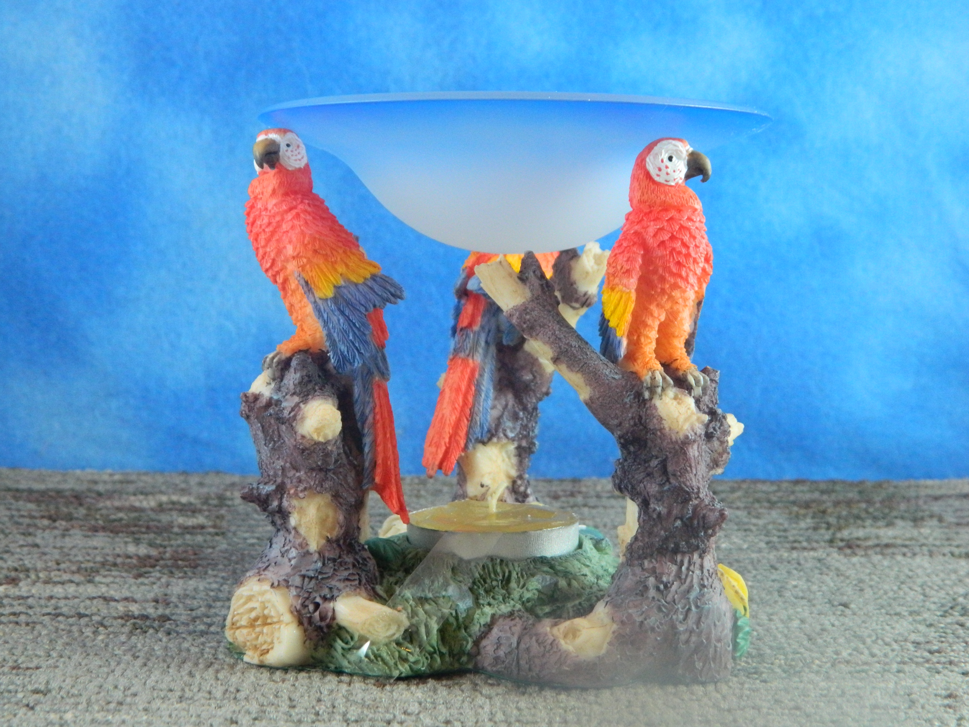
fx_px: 1596
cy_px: 364
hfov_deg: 33.8
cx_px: 484
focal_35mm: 57
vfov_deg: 25.7
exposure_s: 1/20
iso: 400
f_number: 3.8
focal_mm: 10.2
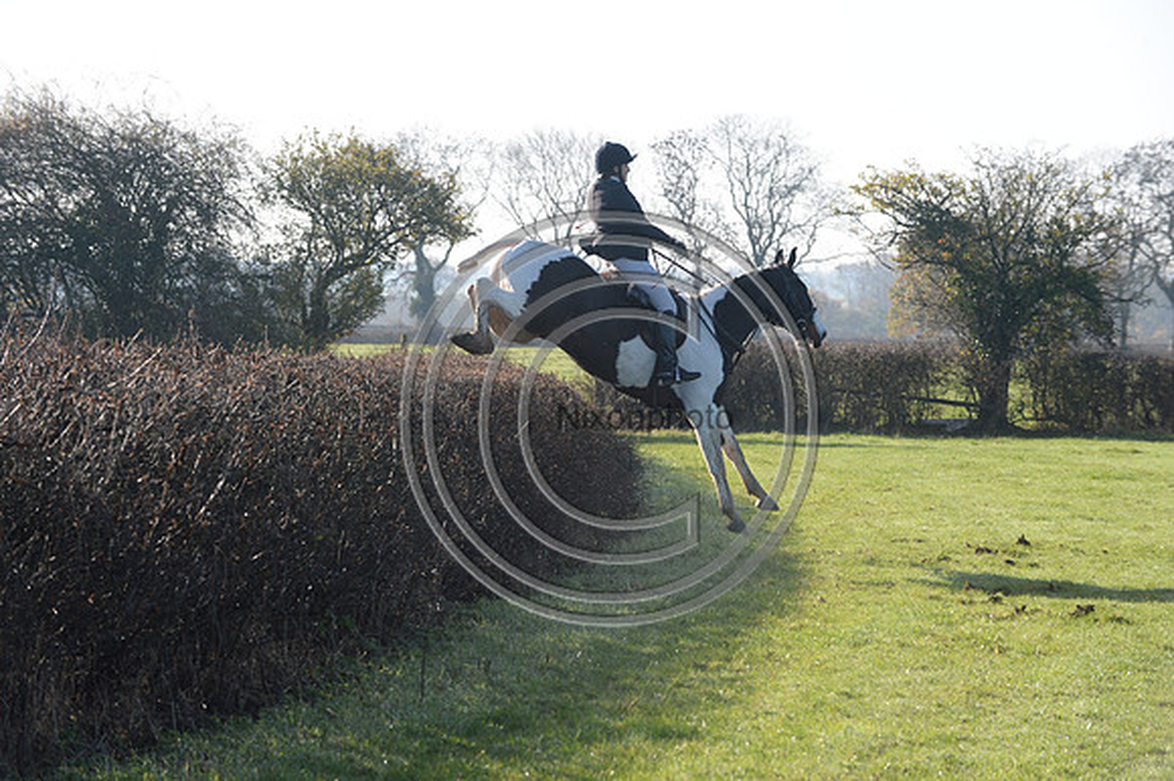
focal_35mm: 135
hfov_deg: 15.2
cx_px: 587
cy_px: 390
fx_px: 4400
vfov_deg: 10.1
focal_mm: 135
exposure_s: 1/1250
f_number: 6.3
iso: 1000
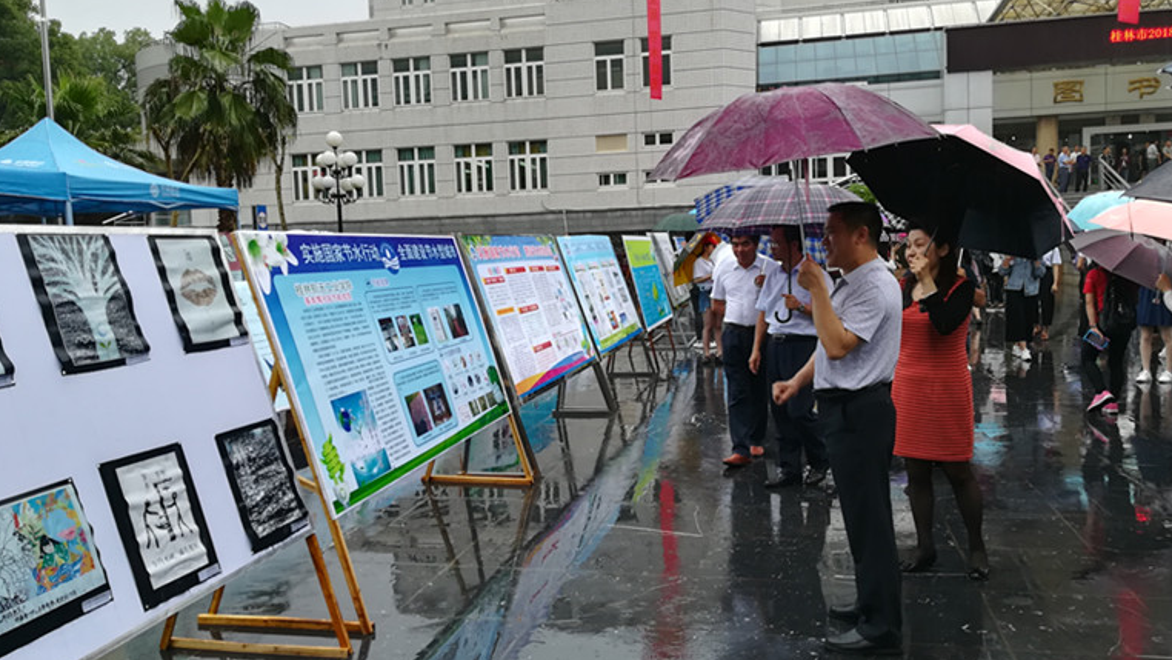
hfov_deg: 66.1
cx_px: 592
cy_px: 318
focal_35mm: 29
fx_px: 901
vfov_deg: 40.2
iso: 64
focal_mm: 3.83
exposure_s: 1/100
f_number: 2.2
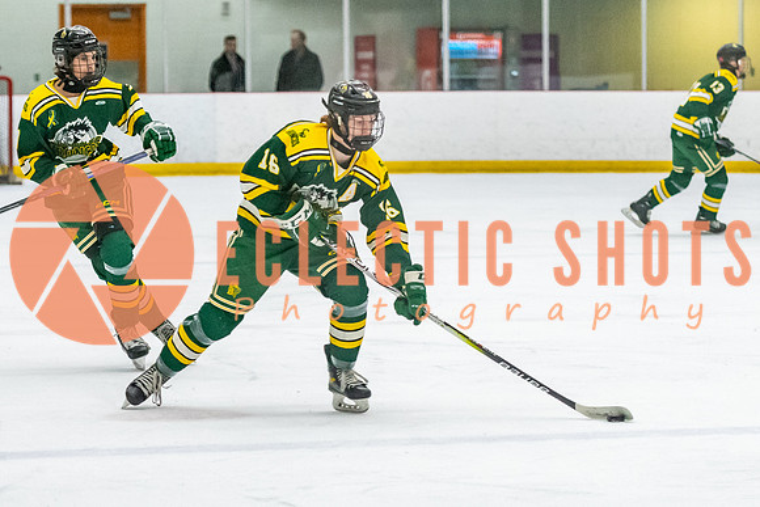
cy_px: 296
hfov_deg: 9.2
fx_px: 4742
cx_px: 362
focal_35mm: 225
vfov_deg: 6.1
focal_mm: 98
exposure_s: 1/800
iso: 4000
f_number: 2.8
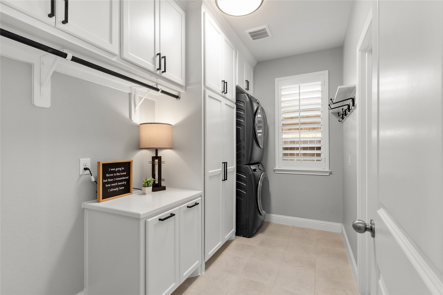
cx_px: 222
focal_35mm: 15
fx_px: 185
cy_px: 148
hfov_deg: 100.4
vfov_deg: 77.3
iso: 320
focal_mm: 10
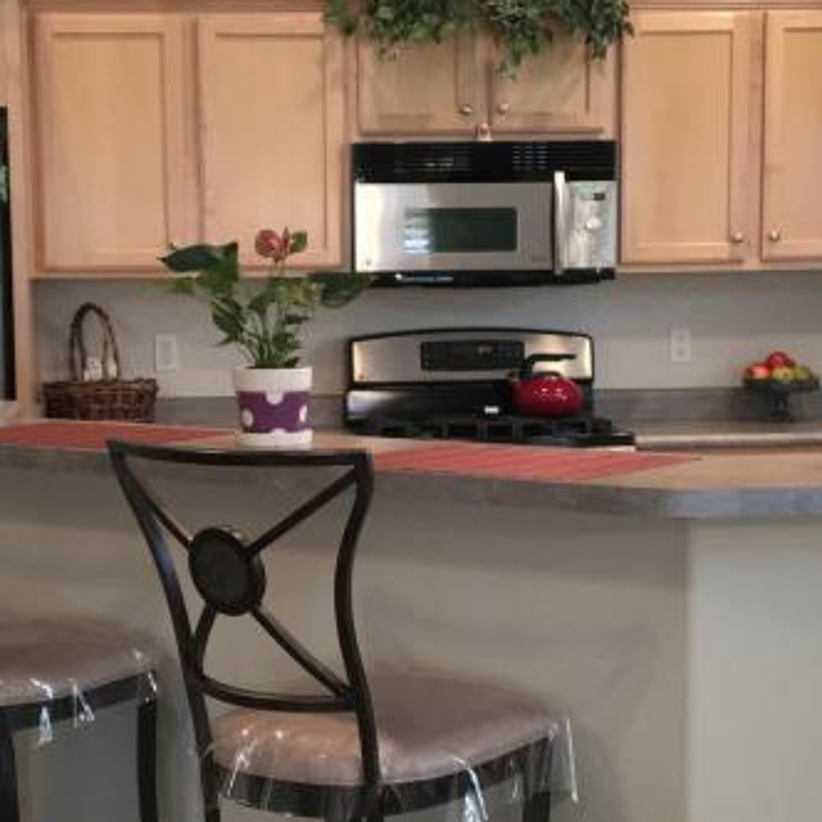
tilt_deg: -7.1
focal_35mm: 79
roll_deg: +0.6
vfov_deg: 21.8
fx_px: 2122
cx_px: 334
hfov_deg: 21.9
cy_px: 540
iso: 125
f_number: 2.2
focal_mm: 4.15
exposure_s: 1/30
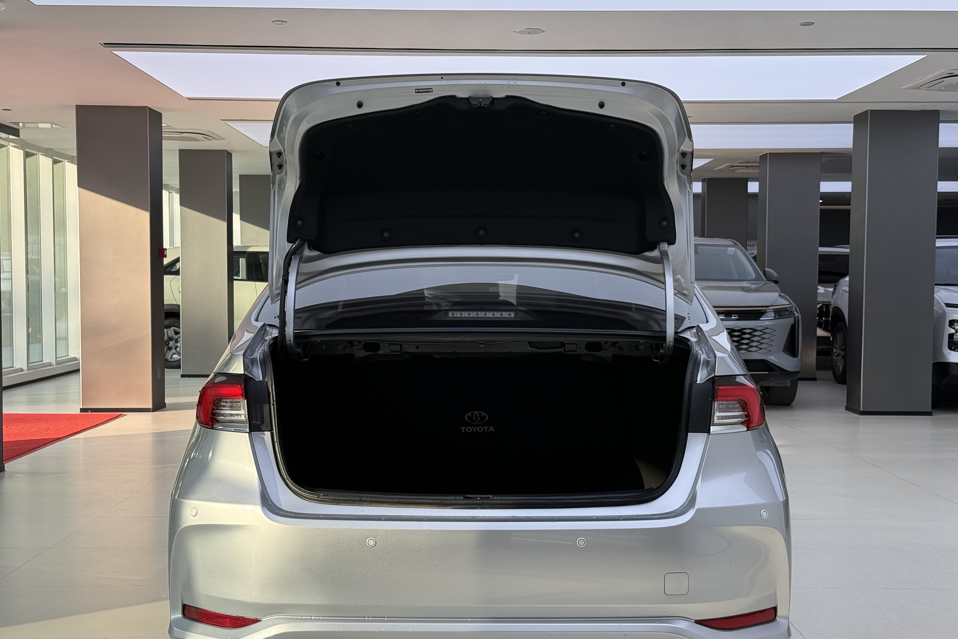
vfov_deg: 27.0
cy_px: 352
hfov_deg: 39.6
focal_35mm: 50
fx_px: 1330
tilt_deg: -2.7
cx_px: 479
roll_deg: -0.3
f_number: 1.78
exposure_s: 1/487
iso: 80
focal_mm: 6.76
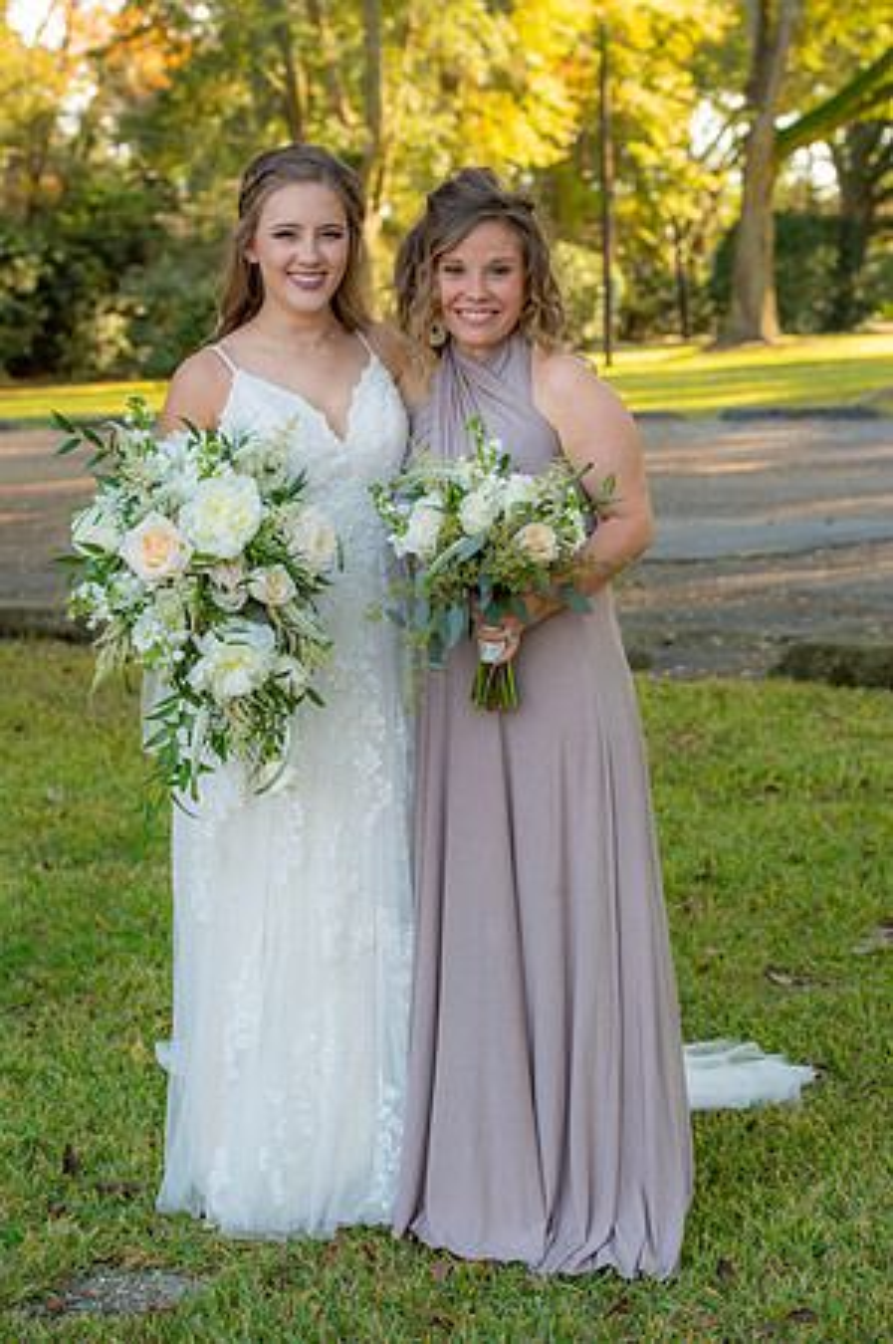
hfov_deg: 17.0
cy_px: 672
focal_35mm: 80
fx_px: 2983
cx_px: 446
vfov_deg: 25.4
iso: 1250
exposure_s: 1/500
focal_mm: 80
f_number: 6.3
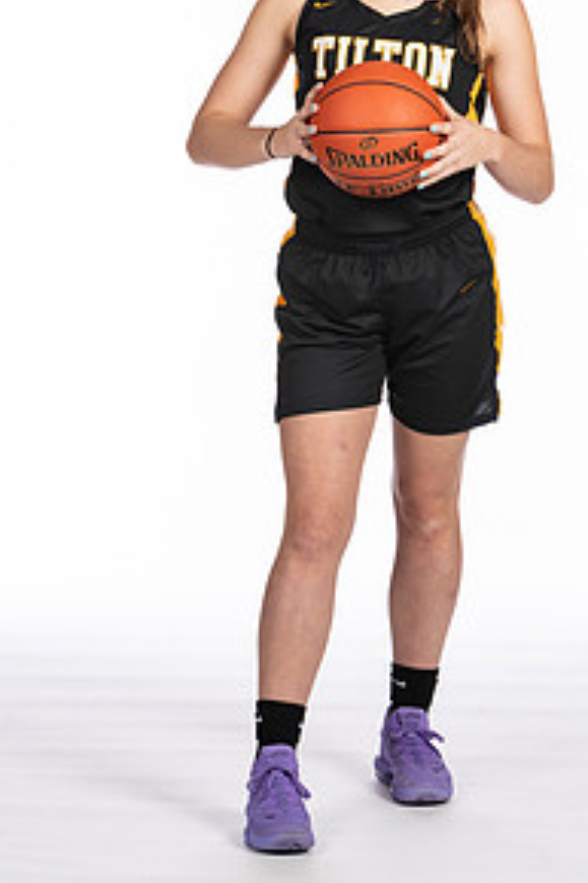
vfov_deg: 12.6
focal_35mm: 163
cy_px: 292
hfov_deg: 8.4
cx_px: 399
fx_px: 3998
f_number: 5.6
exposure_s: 1/100
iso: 100
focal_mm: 70
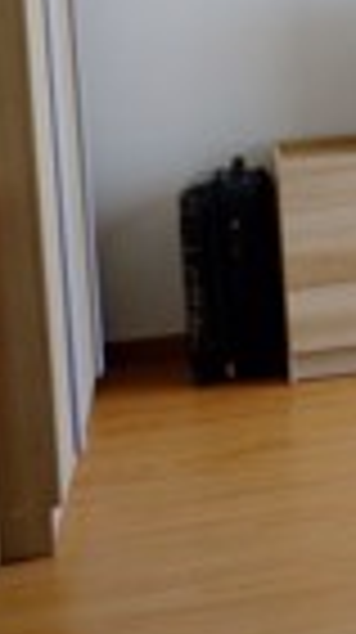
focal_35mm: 107
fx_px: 1801
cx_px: 1086
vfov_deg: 19.5
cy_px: 18
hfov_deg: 9.0
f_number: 3.5
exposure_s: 1/90
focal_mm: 16
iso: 200
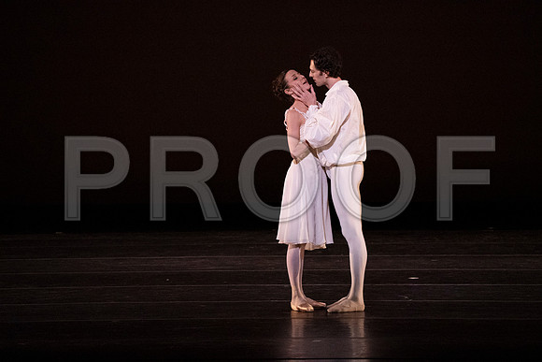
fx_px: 5301
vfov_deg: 3.9
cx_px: 271
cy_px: 181
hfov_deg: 5.9
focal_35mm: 352
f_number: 7.1
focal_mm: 352
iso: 20000
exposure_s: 1/400
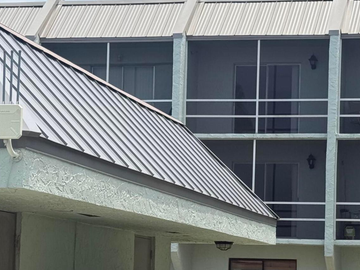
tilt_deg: +4.6
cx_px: 233
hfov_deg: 16.2
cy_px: 220
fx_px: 1259
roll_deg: -0.8
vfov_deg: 12.2
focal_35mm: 121
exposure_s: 1/4878
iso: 64
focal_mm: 6.76
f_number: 1.78
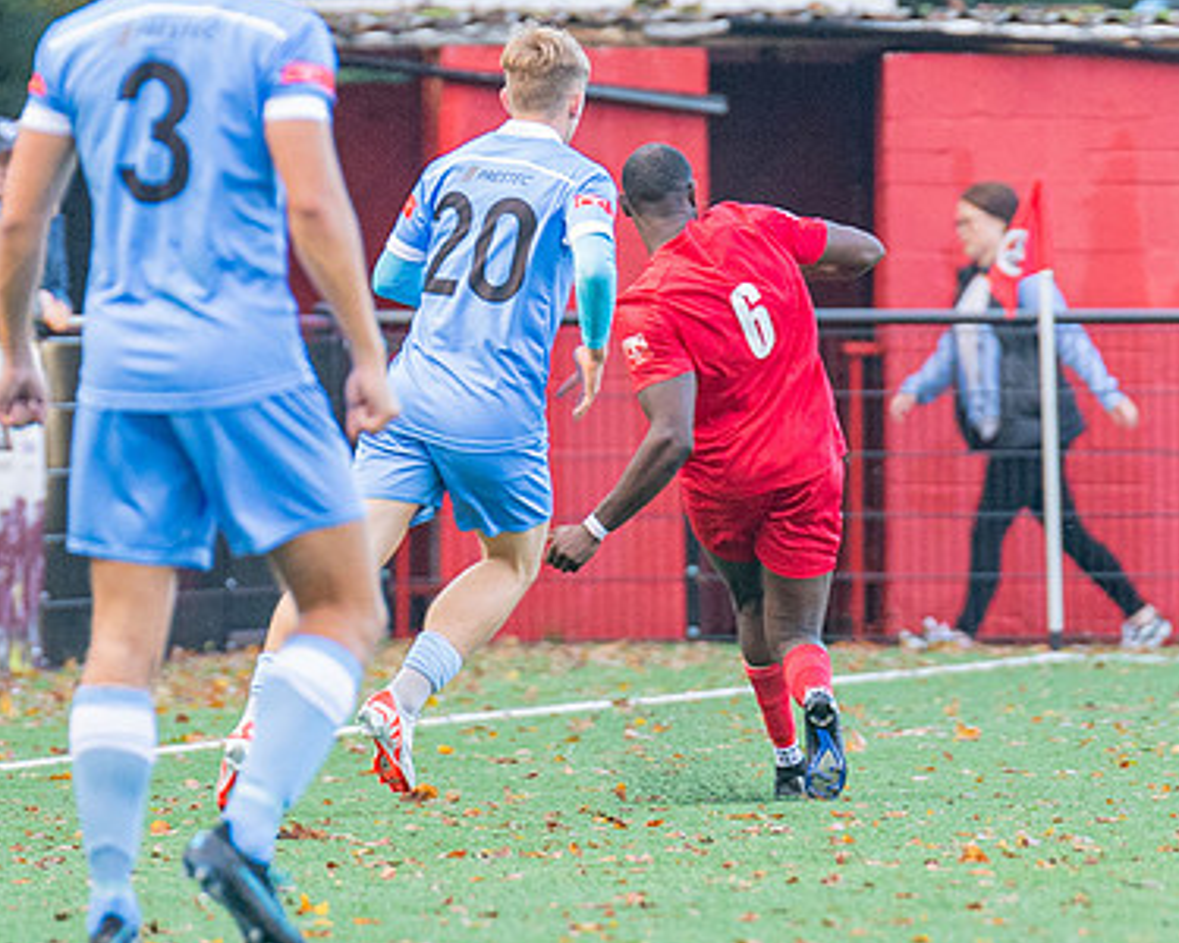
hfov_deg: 2.0
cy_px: 458
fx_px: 33114
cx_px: 993
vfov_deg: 1.6
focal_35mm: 949
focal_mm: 300
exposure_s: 1/800
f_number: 4
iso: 2000
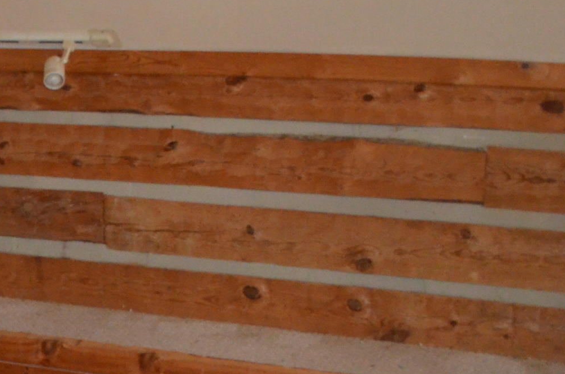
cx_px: -127
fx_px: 1268
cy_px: 399
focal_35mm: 81
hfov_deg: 22.9
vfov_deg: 16.3
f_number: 3.5
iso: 3200
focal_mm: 18
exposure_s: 1/60
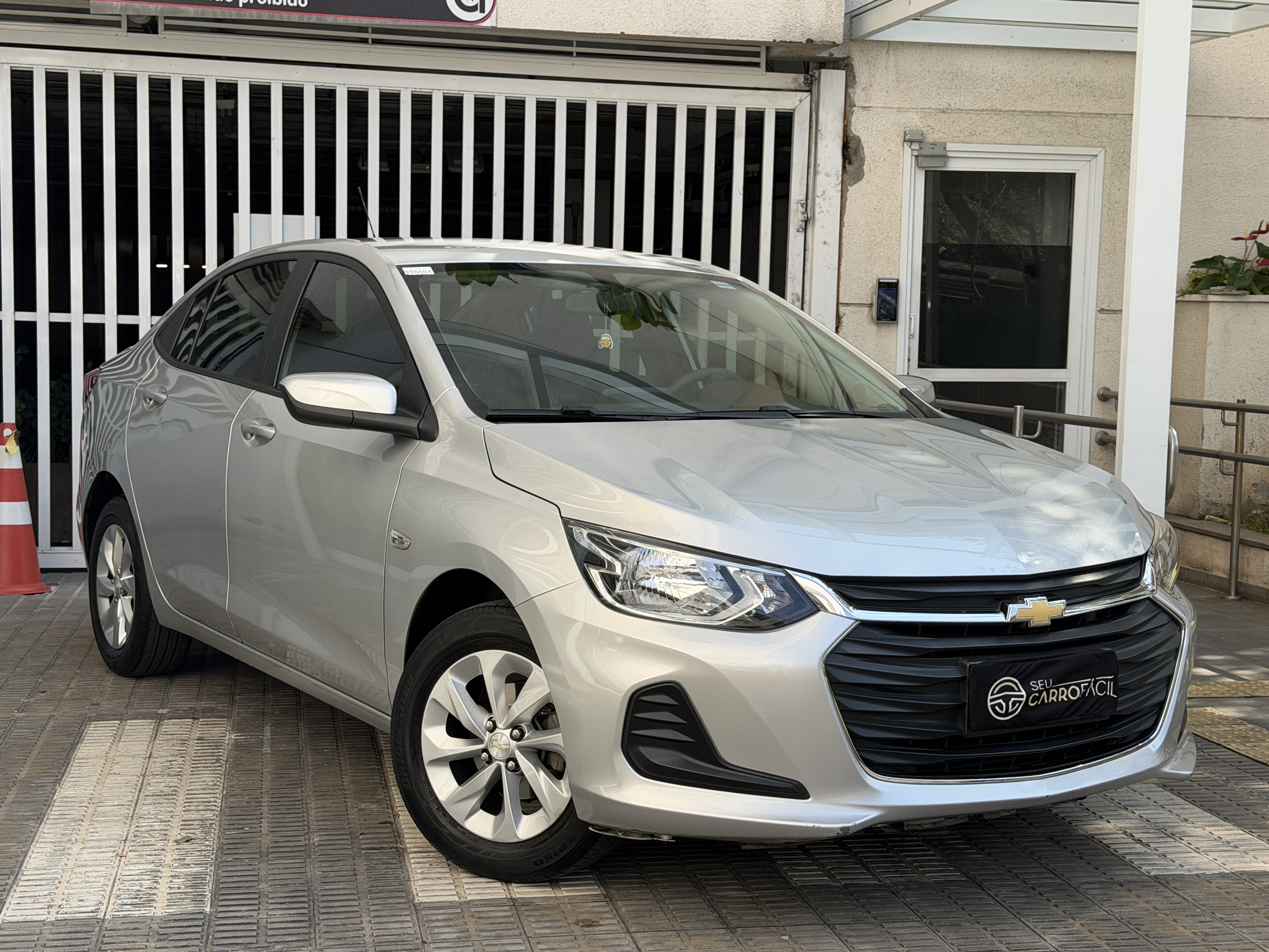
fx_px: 1833
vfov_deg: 29.1
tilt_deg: -5.8
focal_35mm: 50
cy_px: 473
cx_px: 661
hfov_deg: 38.2
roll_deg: -0.6
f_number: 1.78
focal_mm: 6.76
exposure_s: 1/1883
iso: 80
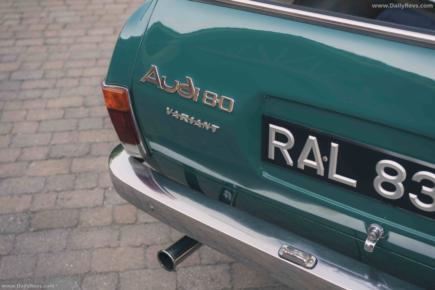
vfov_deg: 28.6
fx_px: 568
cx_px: 218
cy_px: 145
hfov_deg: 41.9
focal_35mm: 47
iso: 125
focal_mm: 47
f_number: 5
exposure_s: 1/125
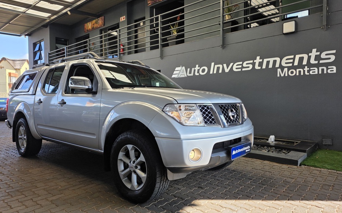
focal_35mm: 25
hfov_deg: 72.5
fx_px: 233
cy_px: 105
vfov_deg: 49.3
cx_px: 167
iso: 32
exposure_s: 1/359
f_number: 1.7
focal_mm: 6.25
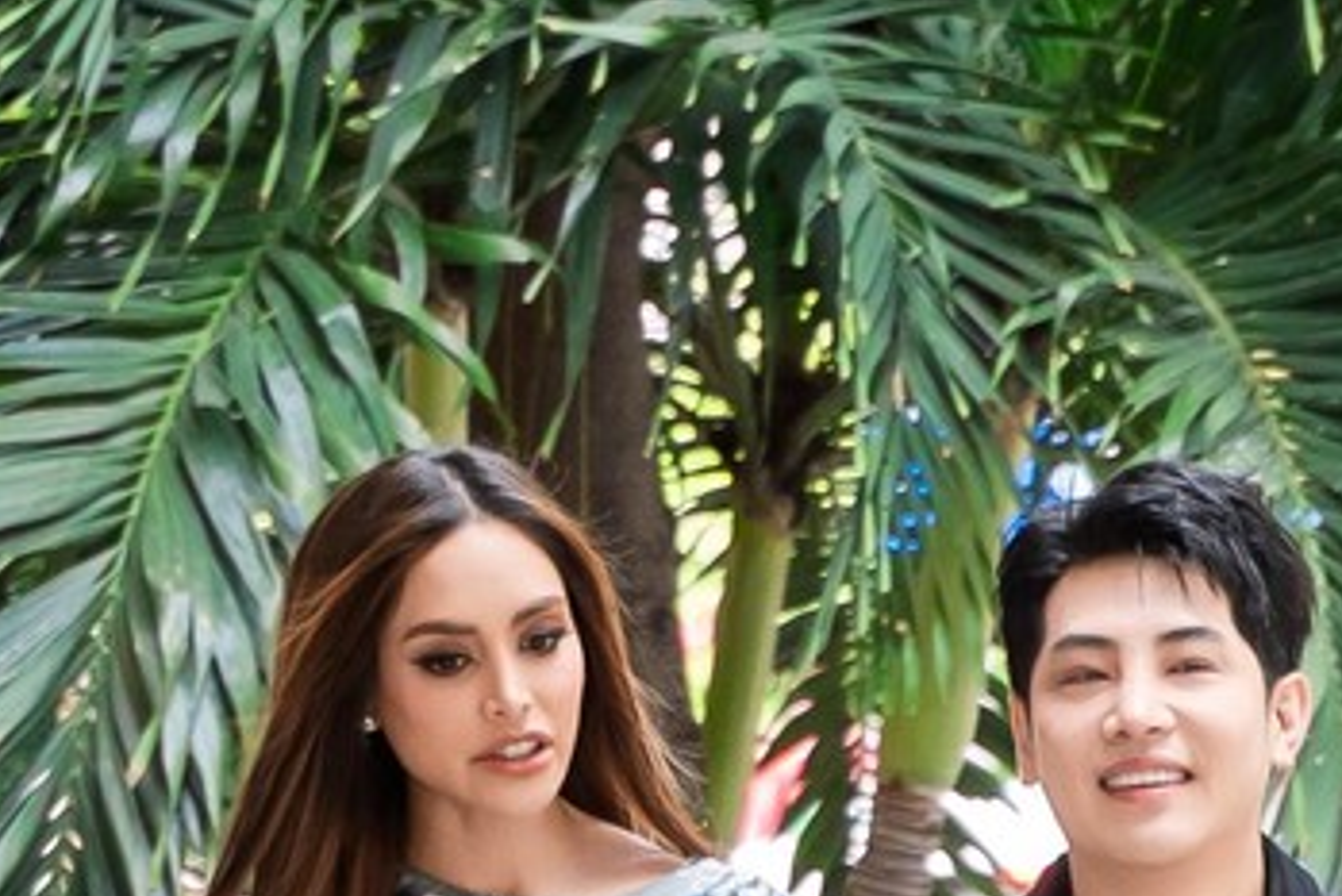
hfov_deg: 3.7
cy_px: 879
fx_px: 20510
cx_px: -896
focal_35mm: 550
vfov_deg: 2.5
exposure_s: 1/250
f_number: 3.5
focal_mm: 75
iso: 640
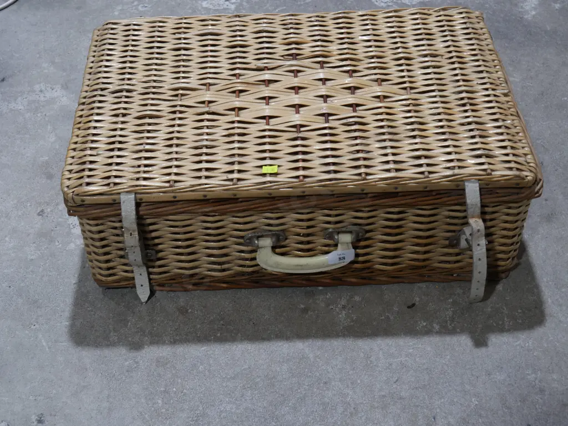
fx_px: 854
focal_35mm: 52
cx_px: 284
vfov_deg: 28.1
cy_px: 213
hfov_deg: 36.8
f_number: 5.3
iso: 400
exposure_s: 1/60
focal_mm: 26
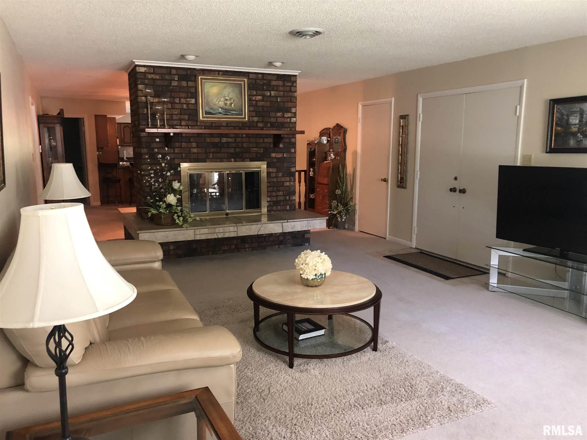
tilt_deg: -9.8
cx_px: 294
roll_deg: -0.4
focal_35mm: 28
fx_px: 475
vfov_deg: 49.7
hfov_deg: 63.4
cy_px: 220
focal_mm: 3.99
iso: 100
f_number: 1.8
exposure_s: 1/13
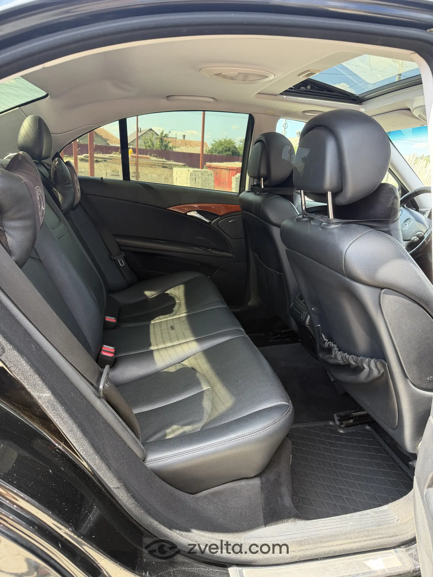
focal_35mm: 24
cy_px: 288
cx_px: 216
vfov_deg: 71.6
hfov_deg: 56.8
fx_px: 400
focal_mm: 6.76
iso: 100
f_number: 1.78
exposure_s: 1/189
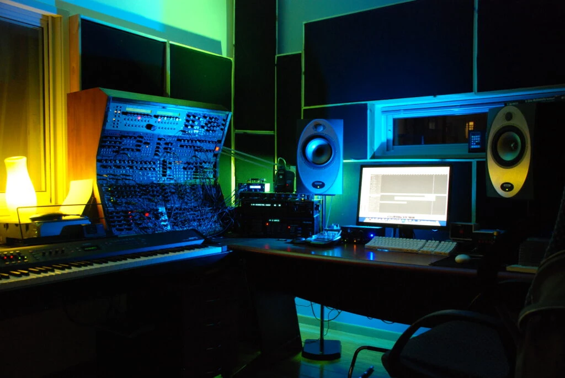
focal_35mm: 33
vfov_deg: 40.1
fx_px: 518
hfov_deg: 57.2
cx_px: 282
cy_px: 189
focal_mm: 22
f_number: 3.8
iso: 800
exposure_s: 1/4
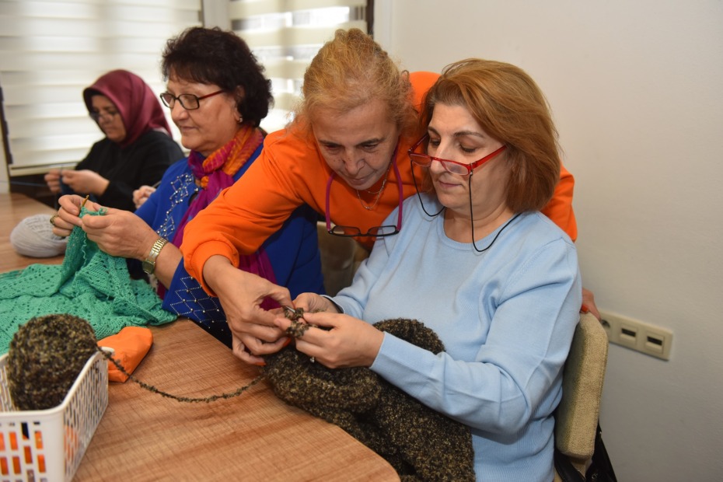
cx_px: 362
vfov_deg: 38.9
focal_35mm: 34
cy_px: 241
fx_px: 683
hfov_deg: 55.8
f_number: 3.5
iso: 500
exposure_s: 1/200
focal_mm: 34
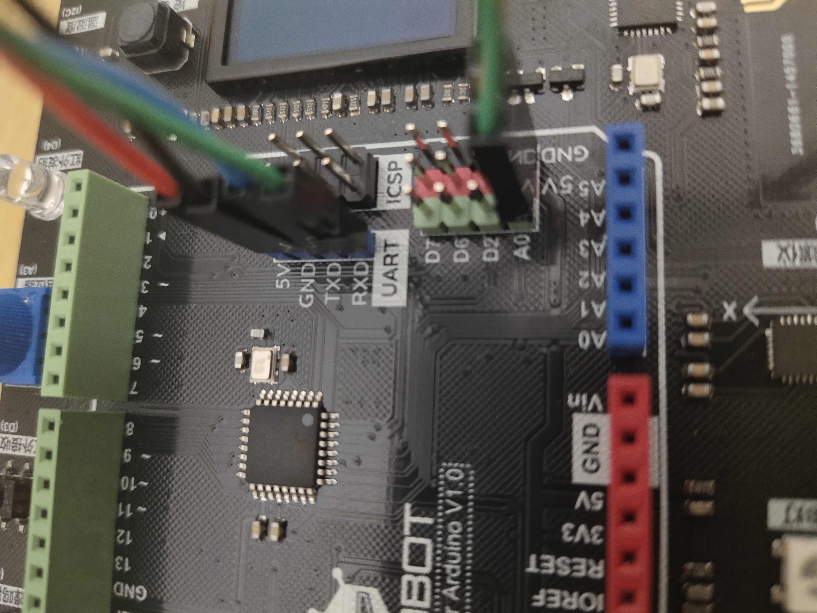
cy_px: 306
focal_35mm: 25
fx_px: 590
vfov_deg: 54.9
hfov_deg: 69.4
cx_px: 408
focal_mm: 4.71
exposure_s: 1/25
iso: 537
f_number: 1.8
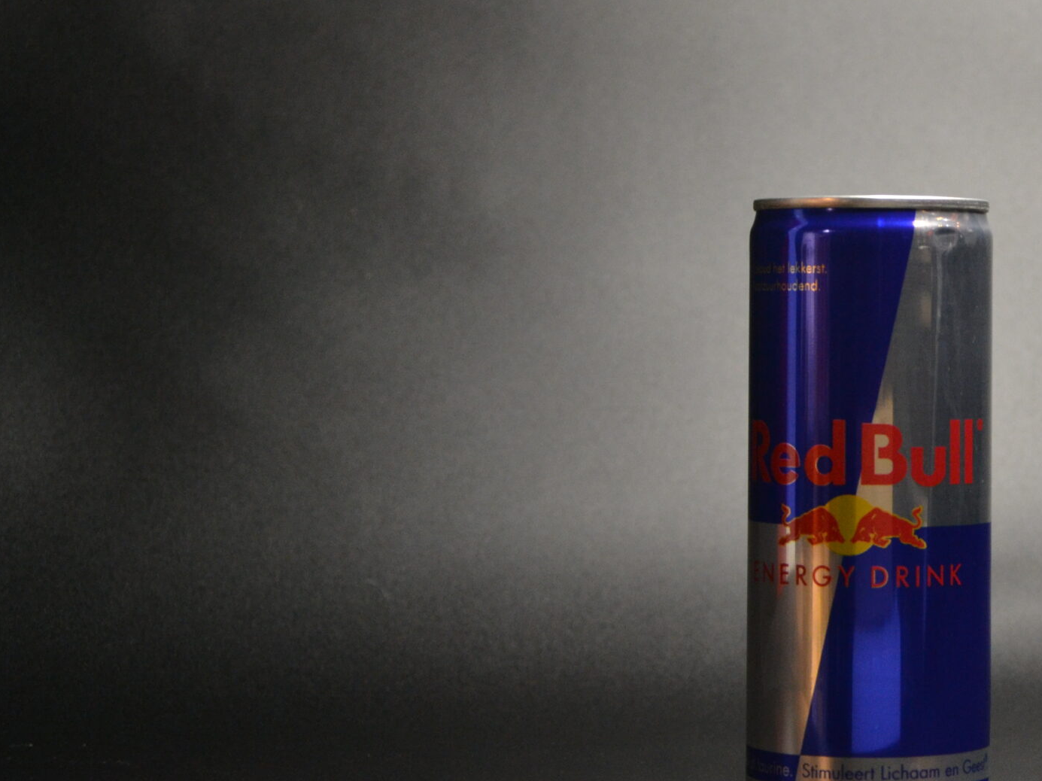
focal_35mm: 112
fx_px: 3371
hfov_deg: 17.3
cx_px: 948
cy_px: 298
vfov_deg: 13.2
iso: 1100
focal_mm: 42
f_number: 4.8
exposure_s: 1/15
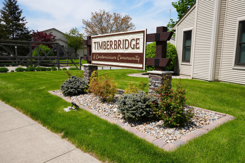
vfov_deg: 47.9
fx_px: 184
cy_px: 82
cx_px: 122
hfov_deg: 67.4
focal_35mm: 27
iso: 100
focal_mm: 18
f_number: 10
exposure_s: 1/160
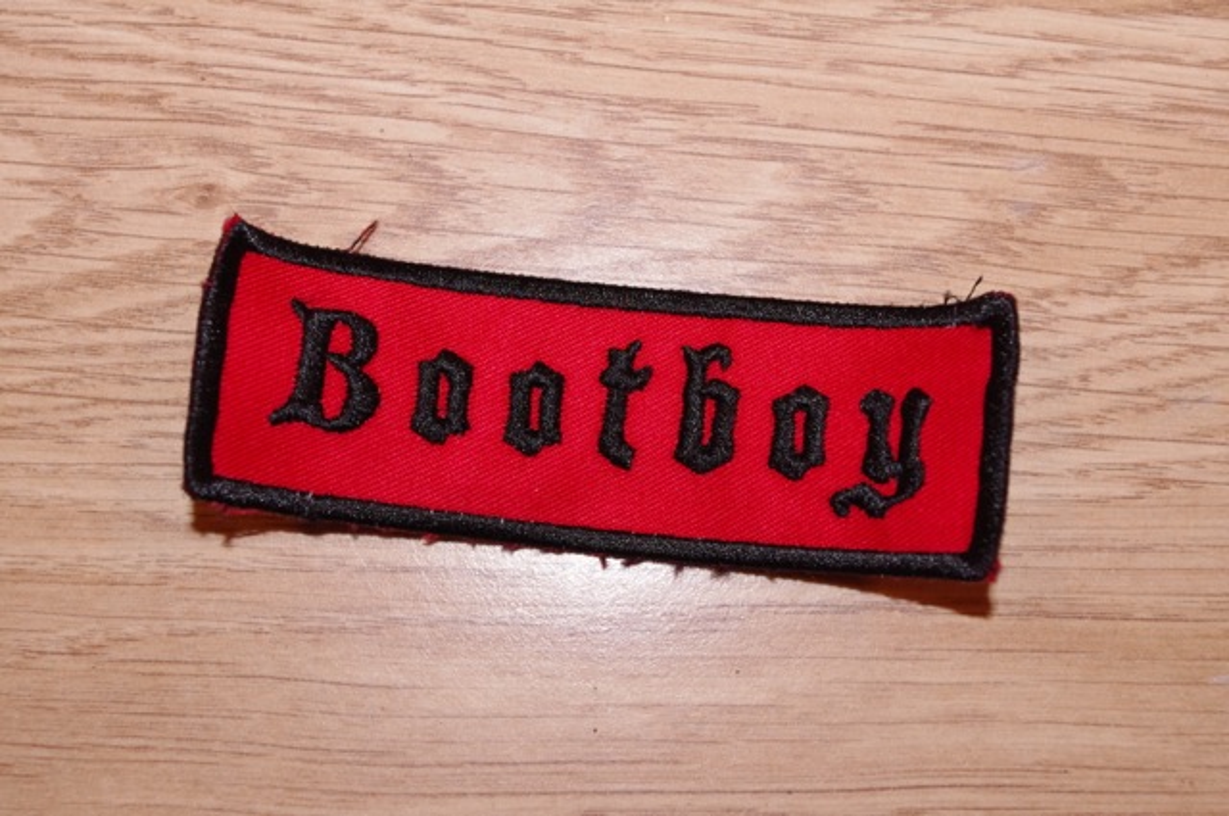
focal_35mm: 57
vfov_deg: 23.7
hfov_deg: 35.1
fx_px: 1943
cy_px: 408
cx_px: 614
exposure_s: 1/30
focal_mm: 37.5
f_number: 8
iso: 1600
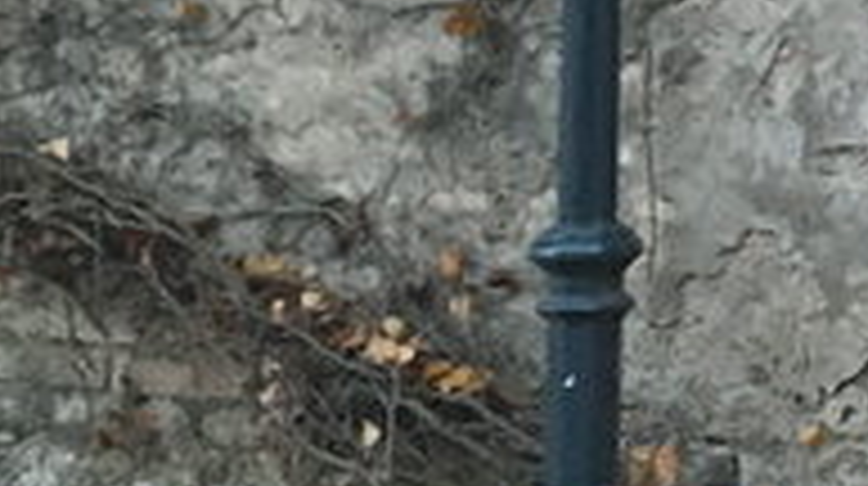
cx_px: 1651
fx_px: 3862
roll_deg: -1.2
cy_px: -202
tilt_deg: +2.3
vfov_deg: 7.1
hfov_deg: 11.7
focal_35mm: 168
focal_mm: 4.15
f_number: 2.2
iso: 200
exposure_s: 1/17
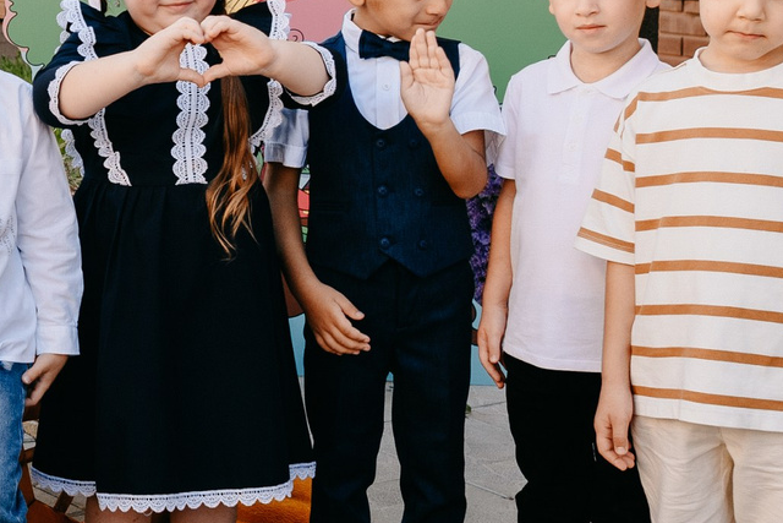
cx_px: -307
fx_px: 2088
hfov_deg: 19.2
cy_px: 168
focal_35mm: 96
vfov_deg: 14.2
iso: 160
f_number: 4
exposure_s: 1/320
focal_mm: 24
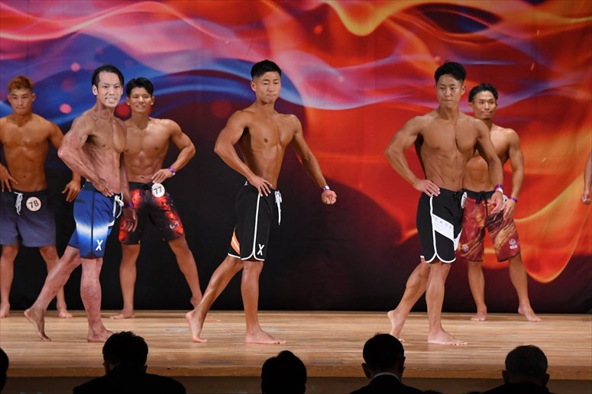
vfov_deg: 6.8
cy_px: 197
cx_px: 296
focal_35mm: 202
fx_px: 3320
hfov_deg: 10.2
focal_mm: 135
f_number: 5.6
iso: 3200
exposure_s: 1/400
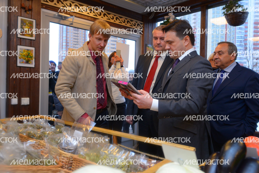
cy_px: 86
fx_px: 202
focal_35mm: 28
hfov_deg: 65.5
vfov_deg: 46.4
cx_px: 130
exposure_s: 1/250
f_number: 5.6
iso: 1600
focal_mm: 28
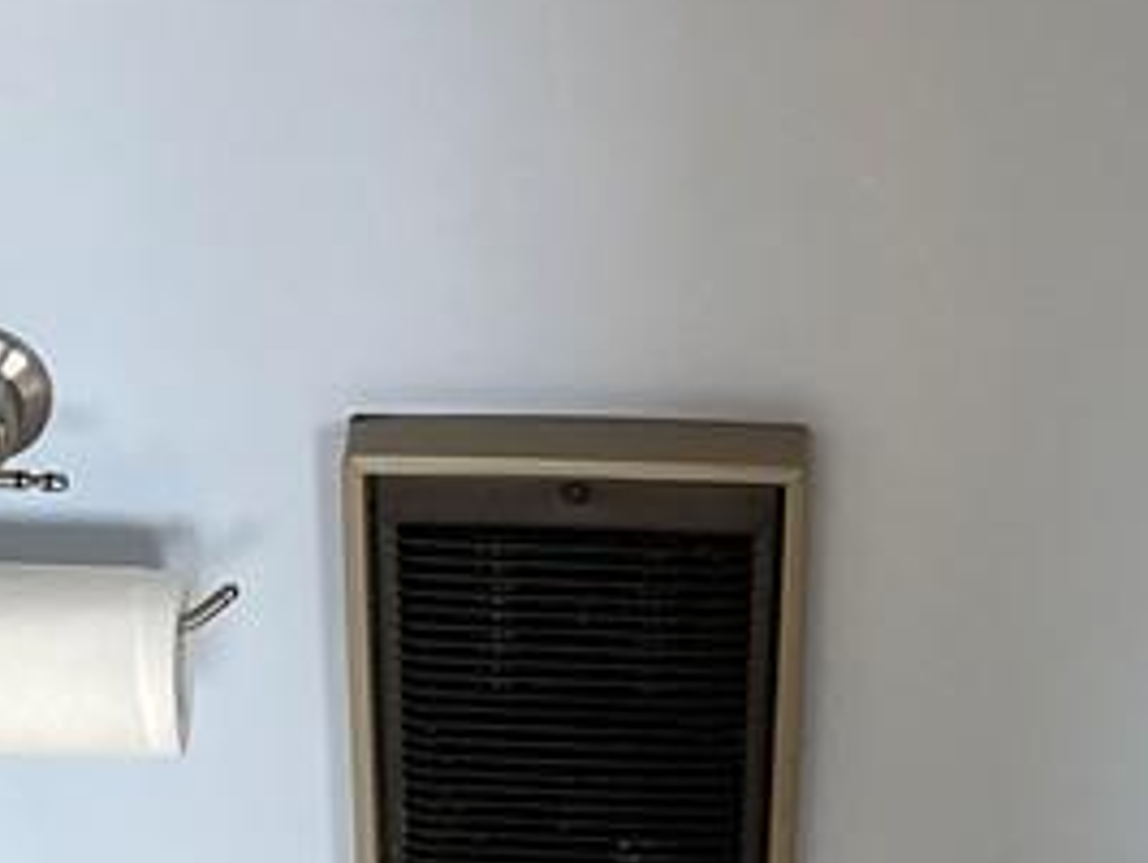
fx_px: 3319
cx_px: 609
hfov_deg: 19.6
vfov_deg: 14.8
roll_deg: +0.2
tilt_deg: -33.2
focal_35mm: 100
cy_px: 591
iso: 125
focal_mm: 4.2
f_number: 1.6
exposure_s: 1/121
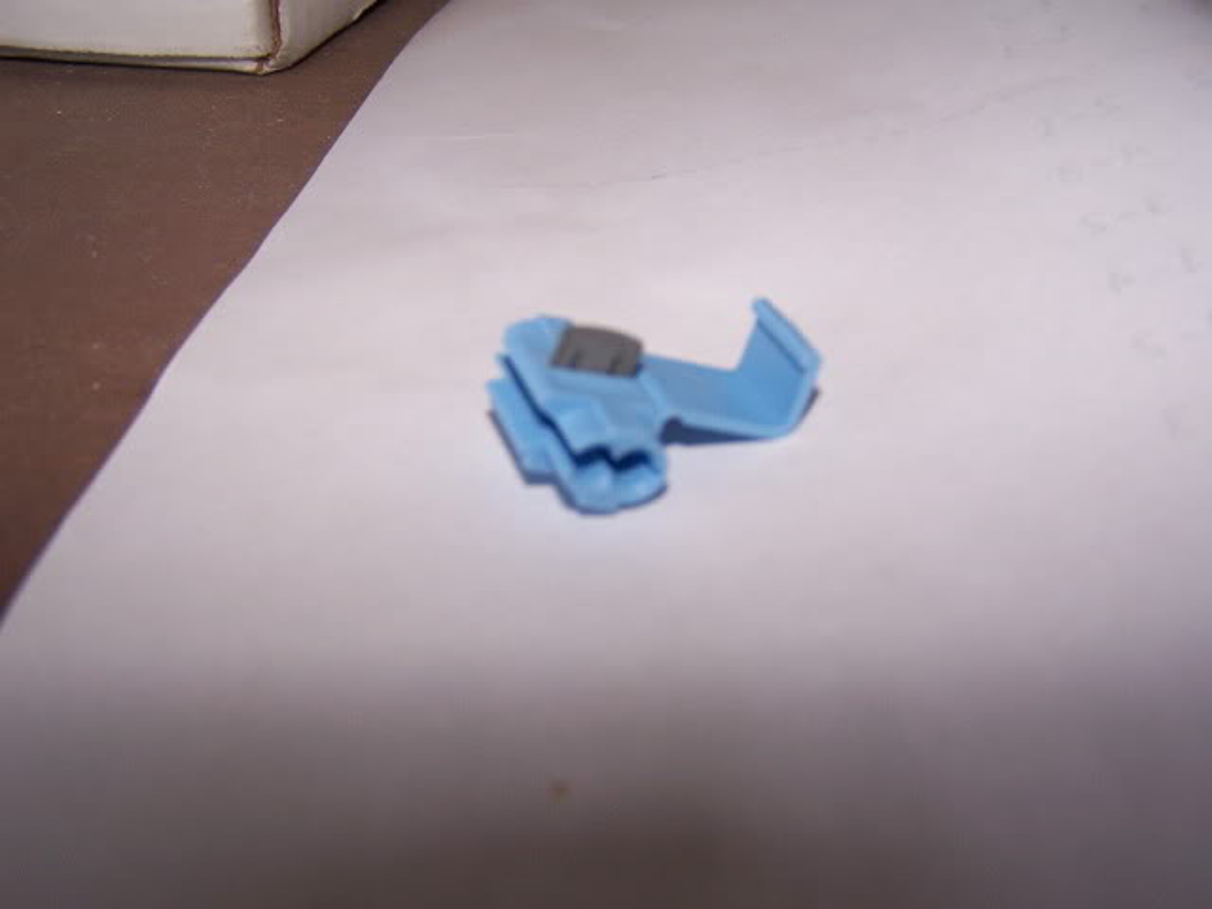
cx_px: 606
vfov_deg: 37.7
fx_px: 1330
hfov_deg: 49.0
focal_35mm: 38
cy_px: 454
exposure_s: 1/60
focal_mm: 6.3
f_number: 2.8
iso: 140
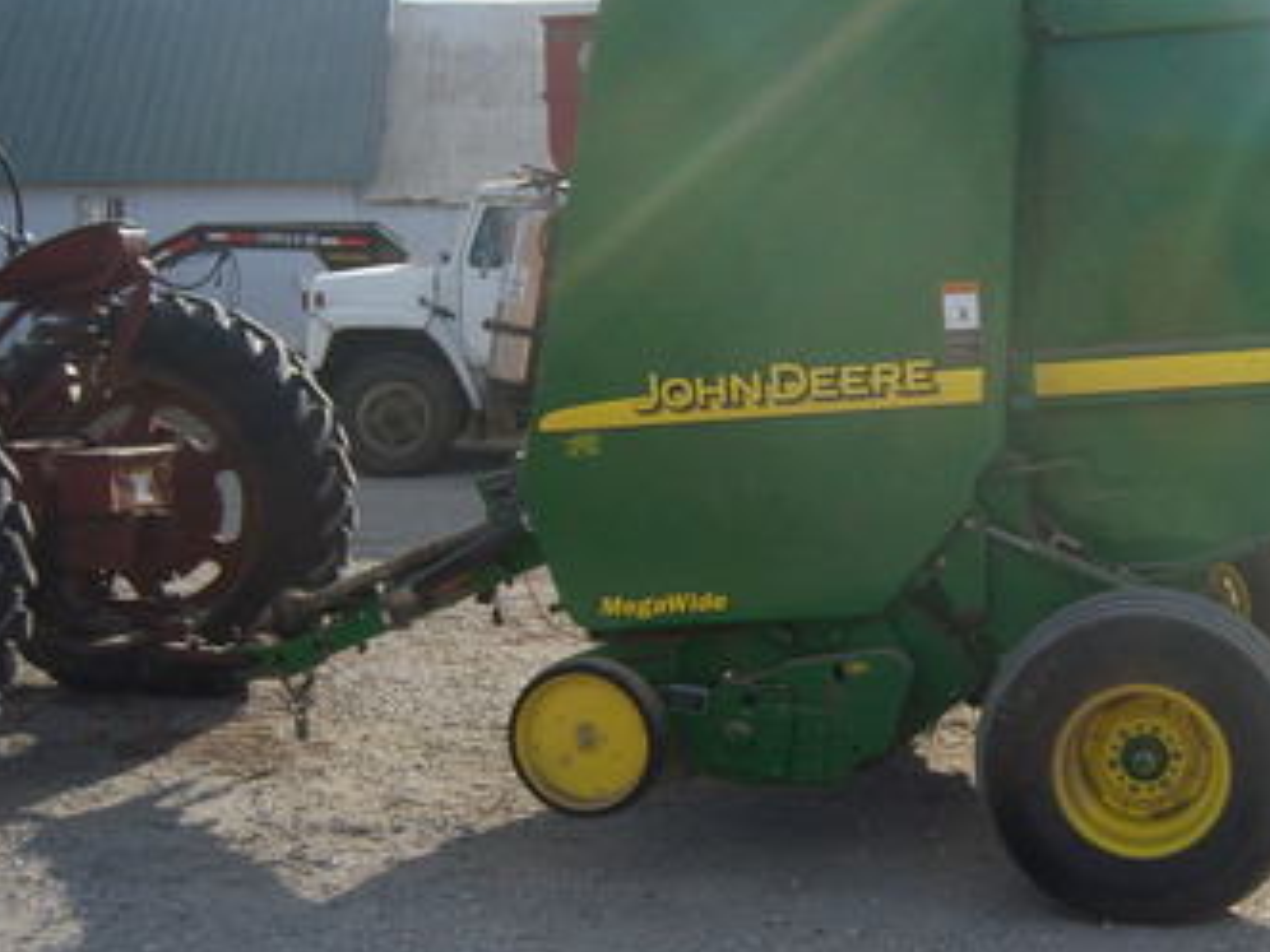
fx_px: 2165
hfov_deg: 31.9
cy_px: 424
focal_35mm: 59
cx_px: 1006
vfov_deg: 24.8
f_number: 4.8
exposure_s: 1/320
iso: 80
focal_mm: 7.5
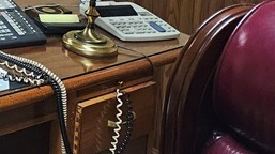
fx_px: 729
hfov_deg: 16.7
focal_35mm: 100
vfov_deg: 10.7
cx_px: -257
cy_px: -187
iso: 1000
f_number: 1.8
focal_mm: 5.4
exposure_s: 1/60
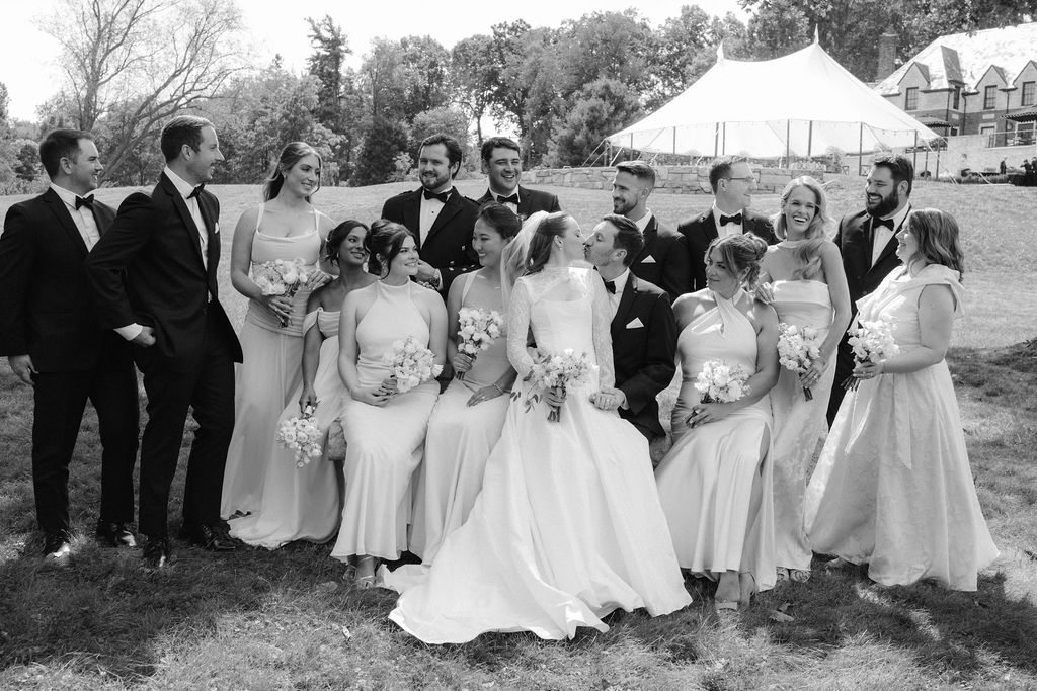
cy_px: 350
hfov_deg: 49.2
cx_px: 556
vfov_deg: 34.0
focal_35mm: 39
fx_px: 1131
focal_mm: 35
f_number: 7.1
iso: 200
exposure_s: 1/200
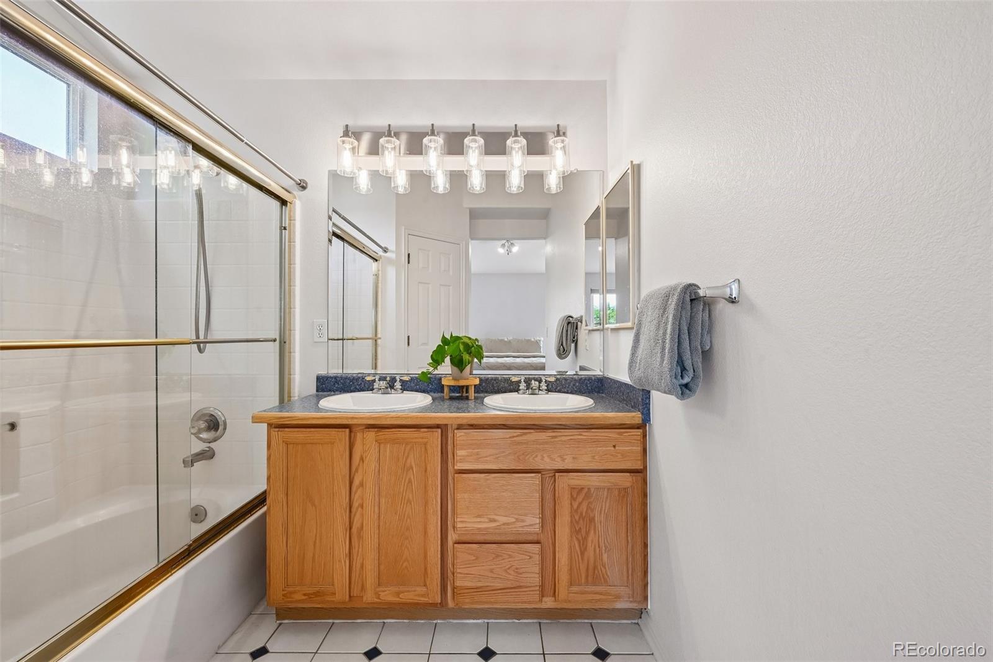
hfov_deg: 100.4
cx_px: 496
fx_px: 414
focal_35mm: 15
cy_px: 331
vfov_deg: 77.3
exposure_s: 1/25
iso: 400
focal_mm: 15
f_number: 10
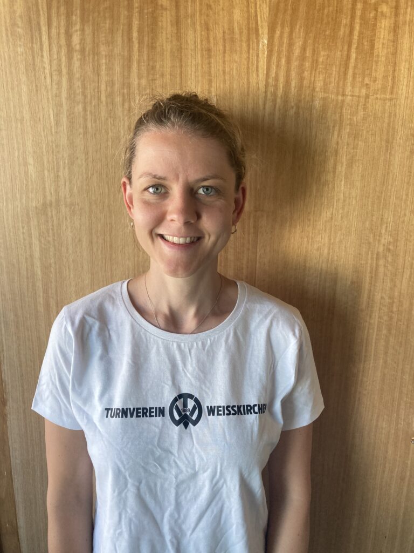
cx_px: 207
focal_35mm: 28
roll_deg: -0.4
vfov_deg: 63.4
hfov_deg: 49.7
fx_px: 446
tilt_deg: -13.7
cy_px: 276
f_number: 1.8
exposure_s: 1/79
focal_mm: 3.99
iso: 80
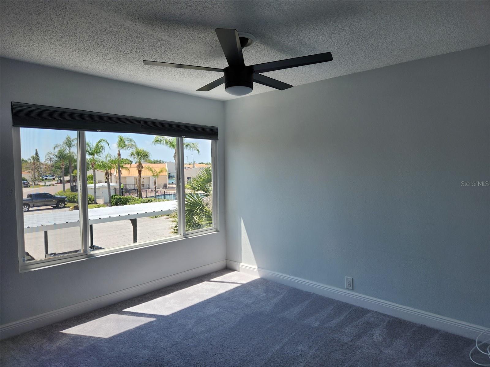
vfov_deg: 58.9
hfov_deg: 73.9
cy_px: 184
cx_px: 245
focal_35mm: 23
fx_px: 326
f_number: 1.8
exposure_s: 1/722
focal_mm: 5.4
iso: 20
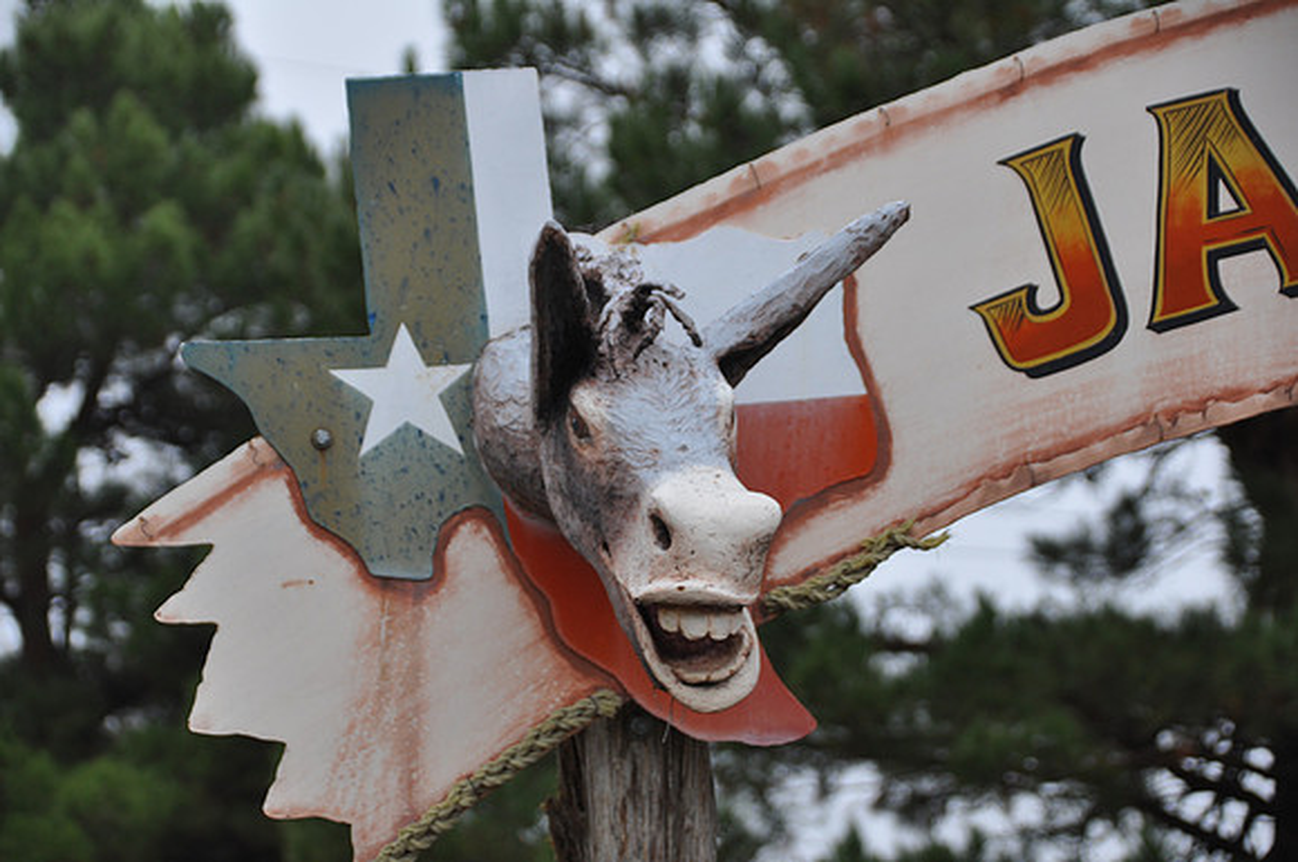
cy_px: 431
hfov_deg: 14.0
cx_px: 649
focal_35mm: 147
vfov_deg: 9.3
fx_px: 5293
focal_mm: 98
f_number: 5.6
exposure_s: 1/125
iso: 320
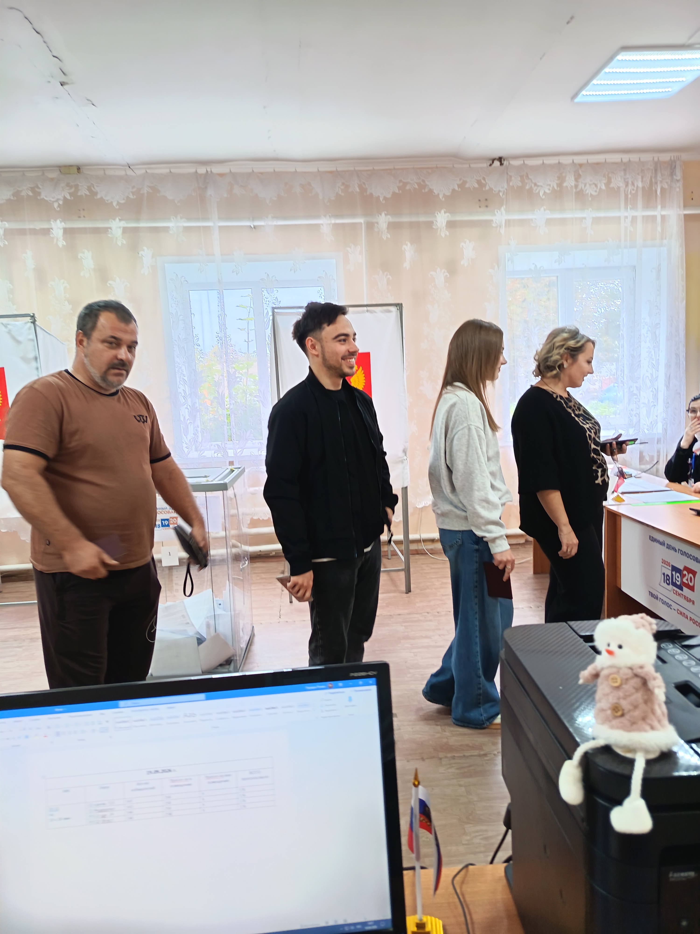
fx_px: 647
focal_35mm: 24
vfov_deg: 71.6
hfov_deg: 56.8
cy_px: 467
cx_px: 350
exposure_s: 1/40
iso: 691
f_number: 1.75
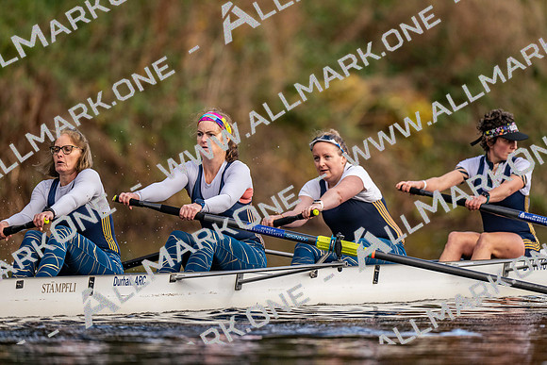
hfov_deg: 3.4
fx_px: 9118
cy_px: 182
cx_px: 274
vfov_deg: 2.3
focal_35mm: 600
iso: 1000
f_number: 4
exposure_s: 1/2500
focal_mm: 600
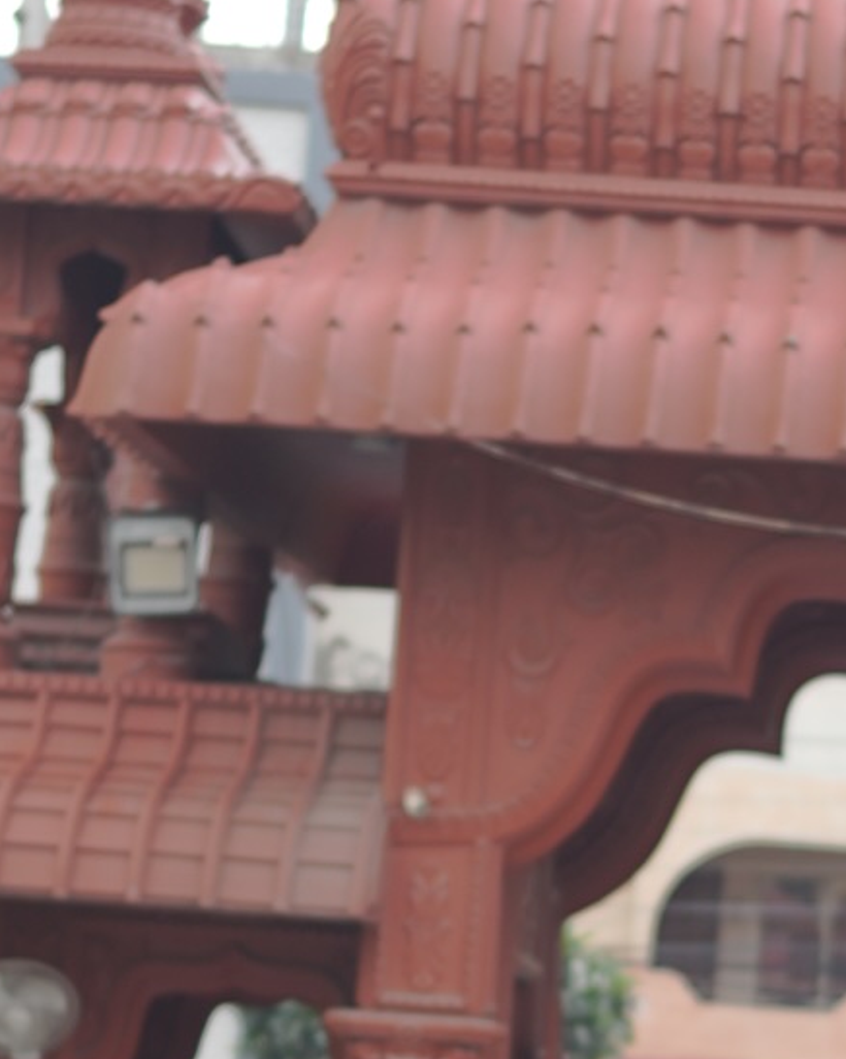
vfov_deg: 11.9
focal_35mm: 161
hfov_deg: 9.5
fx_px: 5045
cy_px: 840
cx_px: 898
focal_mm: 35
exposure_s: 1/200
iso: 100
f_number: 1.4
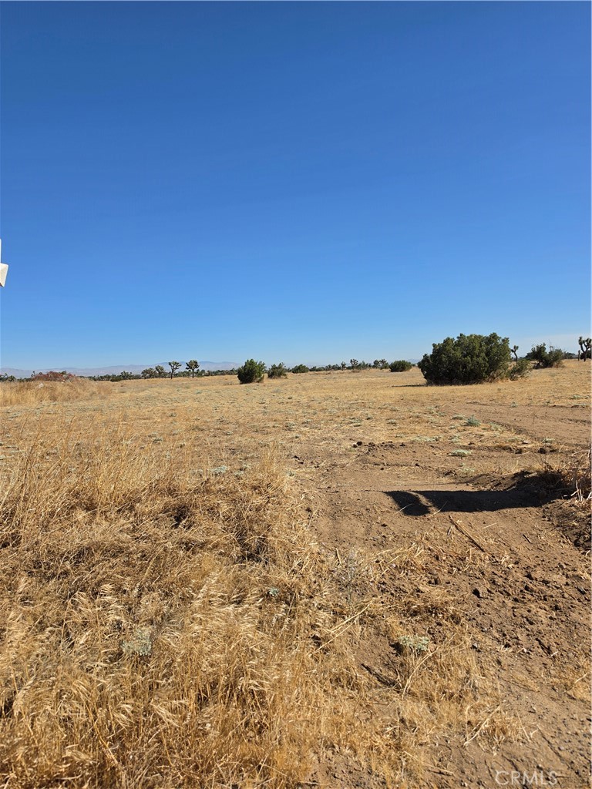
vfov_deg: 73.9
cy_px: 394
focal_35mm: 23
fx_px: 524
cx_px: 296
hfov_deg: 58.9
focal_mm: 6.5
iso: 64
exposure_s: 1/7939
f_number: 1.4
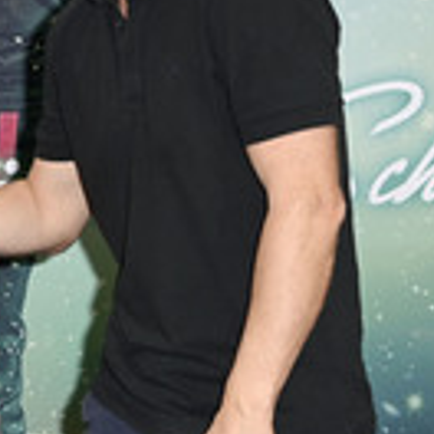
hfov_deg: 10.6
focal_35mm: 163
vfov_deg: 10.7
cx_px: -71
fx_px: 2312
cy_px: 46
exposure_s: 1/200
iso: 500
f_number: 5.6
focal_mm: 56
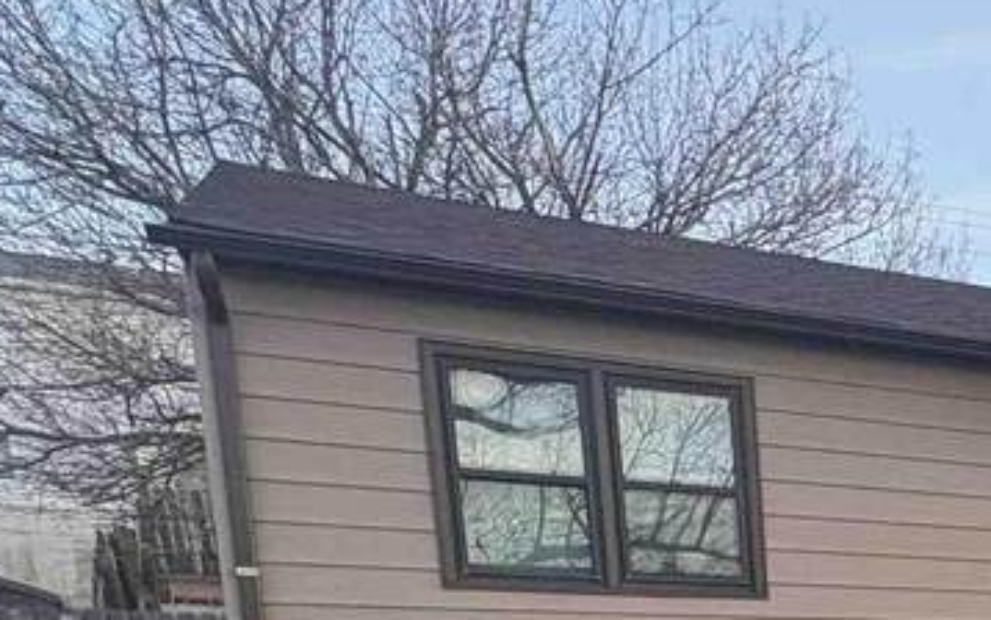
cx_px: 1486
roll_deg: -0.6
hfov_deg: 27.0
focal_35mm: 53
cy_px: 913
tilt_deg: -9.3
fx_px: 1432
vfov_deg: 21.0
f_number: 2.2
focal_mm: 2.22
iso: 125
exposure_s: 1/116
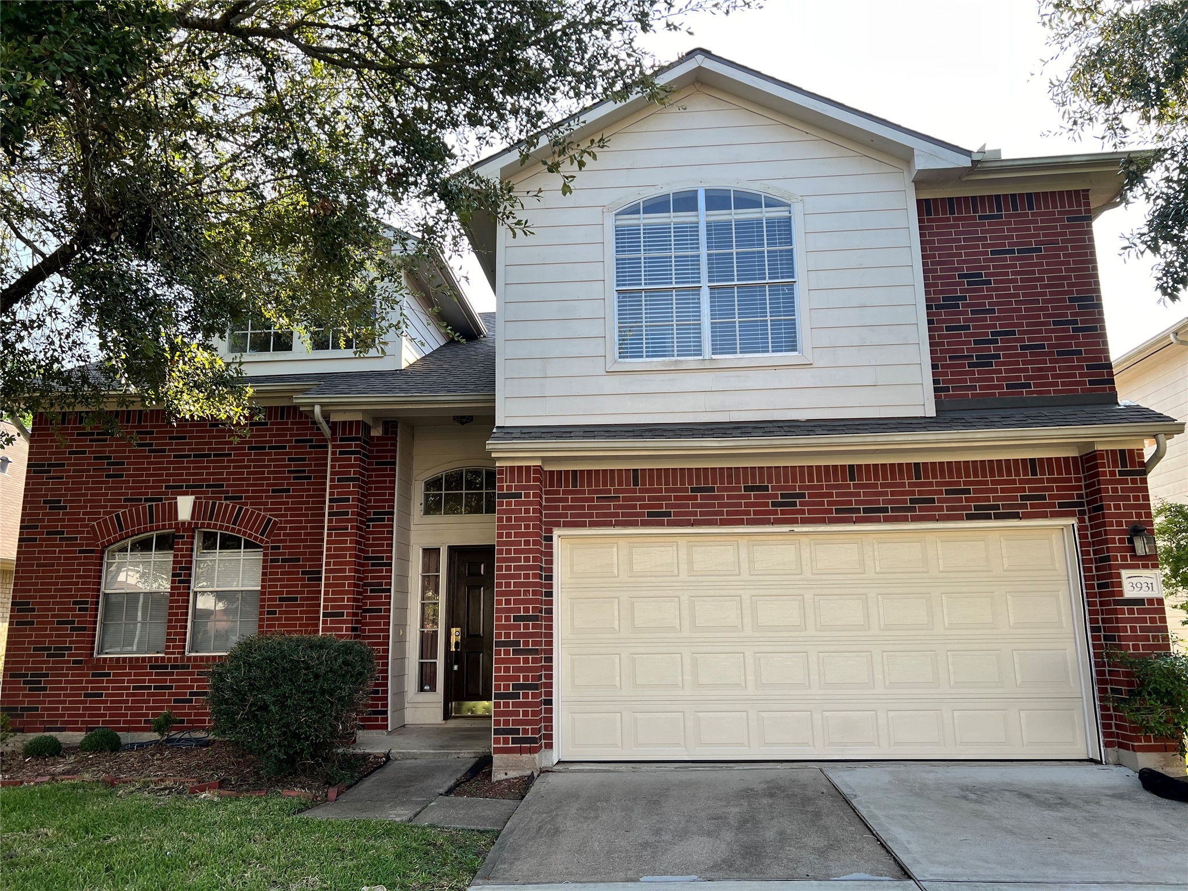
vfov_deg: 53.1
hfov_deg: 67.3
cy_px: 446
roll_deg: +0.7
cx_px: 594
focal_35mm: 26
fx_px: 892
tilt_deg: +13.1
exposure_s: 1/670
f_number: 1.5
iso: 50
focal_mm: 5.7
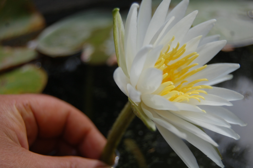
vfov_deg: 28.9
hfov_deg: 42.4
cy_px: 84
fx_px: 326
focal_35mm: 46
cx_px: 126
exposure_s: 1/1000
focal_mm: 31
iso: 200
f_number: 4.5
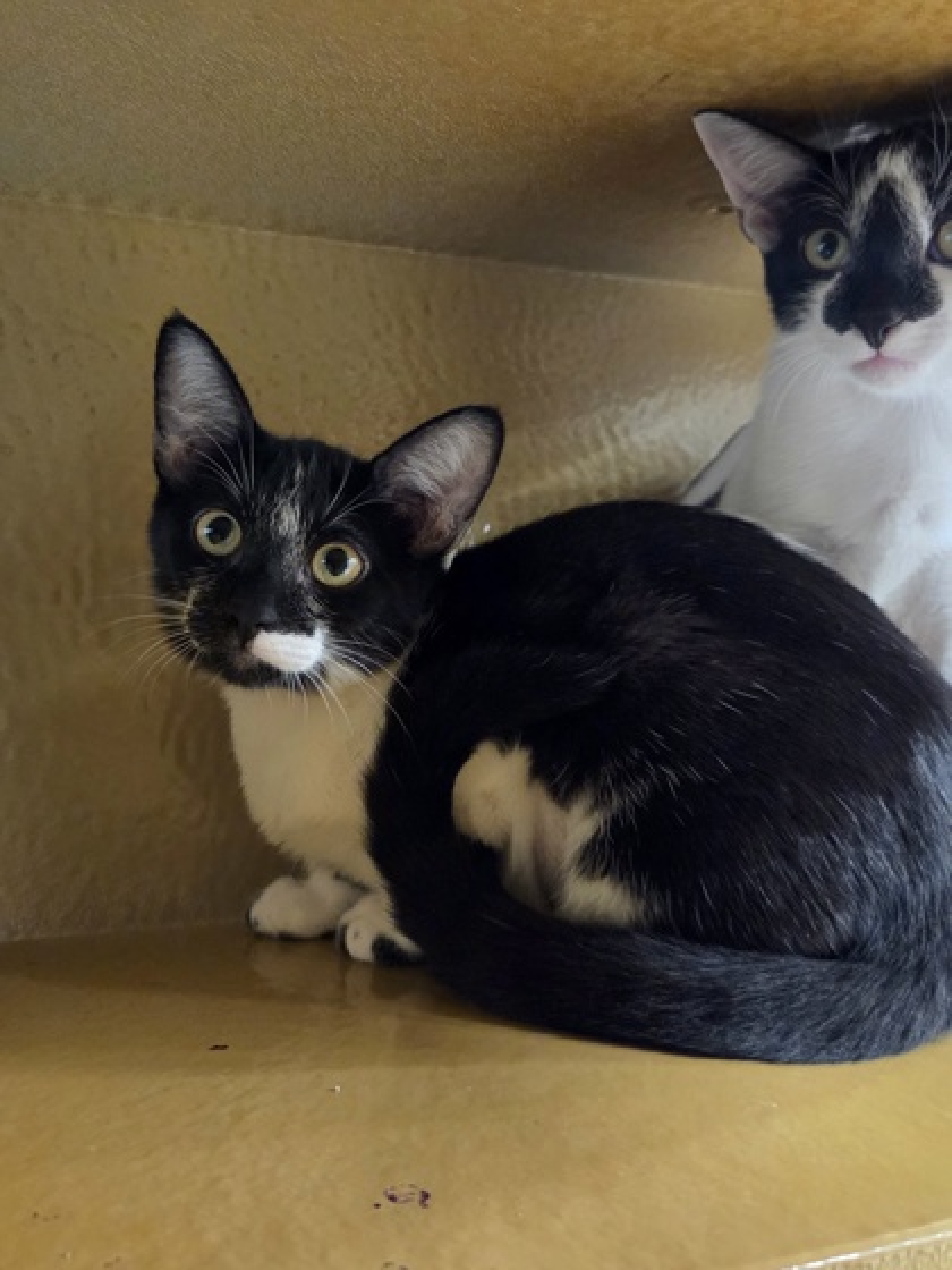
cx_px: 476
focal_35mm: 23
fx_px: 843
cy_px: 635
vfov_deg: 73.9
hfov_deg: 58.9
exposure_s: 1/60.2
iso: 1600
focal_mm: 5.4
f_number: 1.8
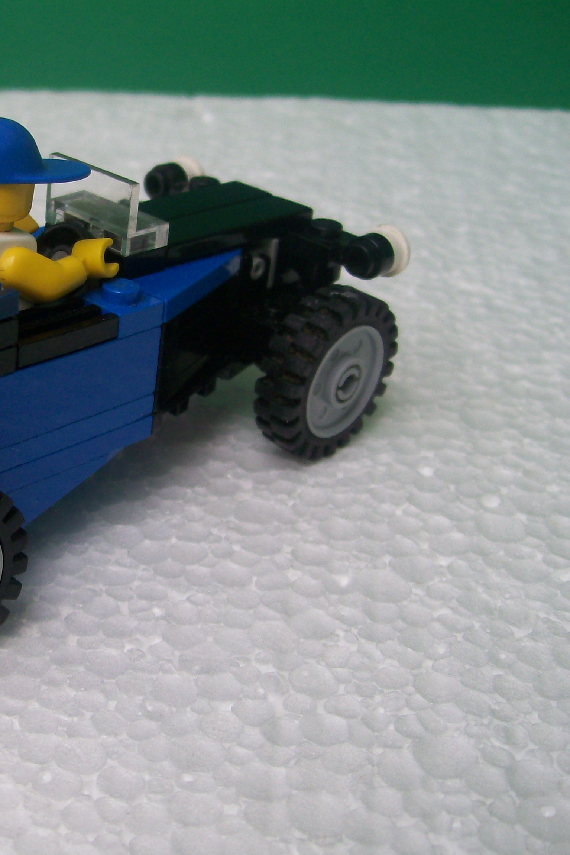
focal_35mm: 50
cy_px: 428
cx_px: 26
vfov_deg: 39.6
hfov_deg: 25.9
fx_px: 1187
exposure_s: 1/517
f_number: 2.7
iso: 80
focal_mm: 6
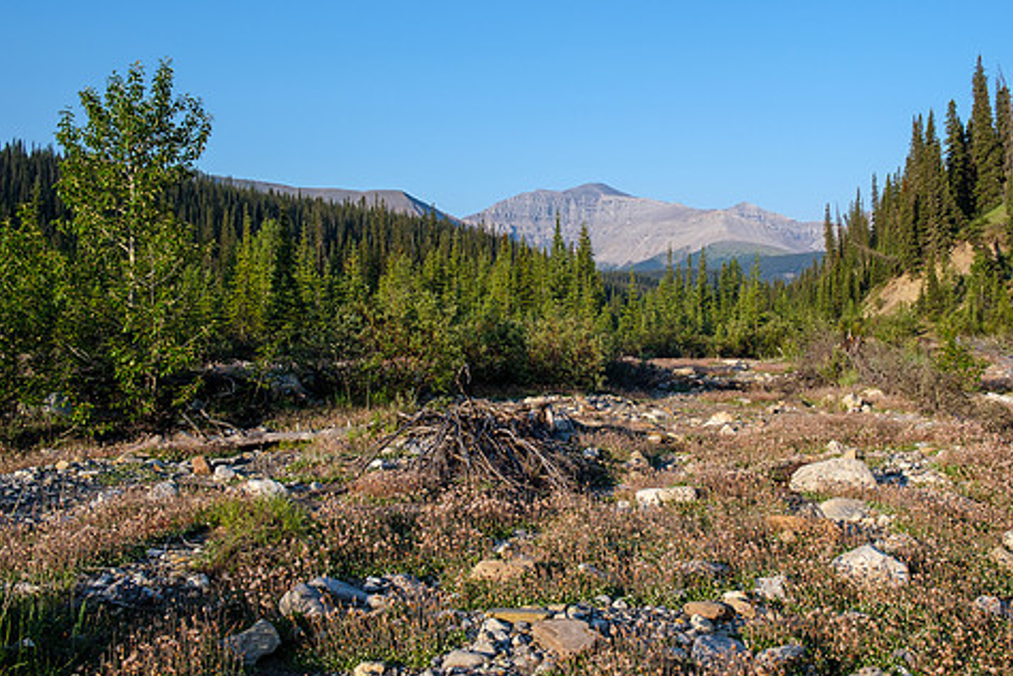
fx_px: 929
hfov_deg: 57.0
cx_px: 578
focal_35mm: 33
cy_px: 332
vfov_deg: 40.0
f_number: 8
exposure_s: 1/150
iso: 160
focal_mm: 18
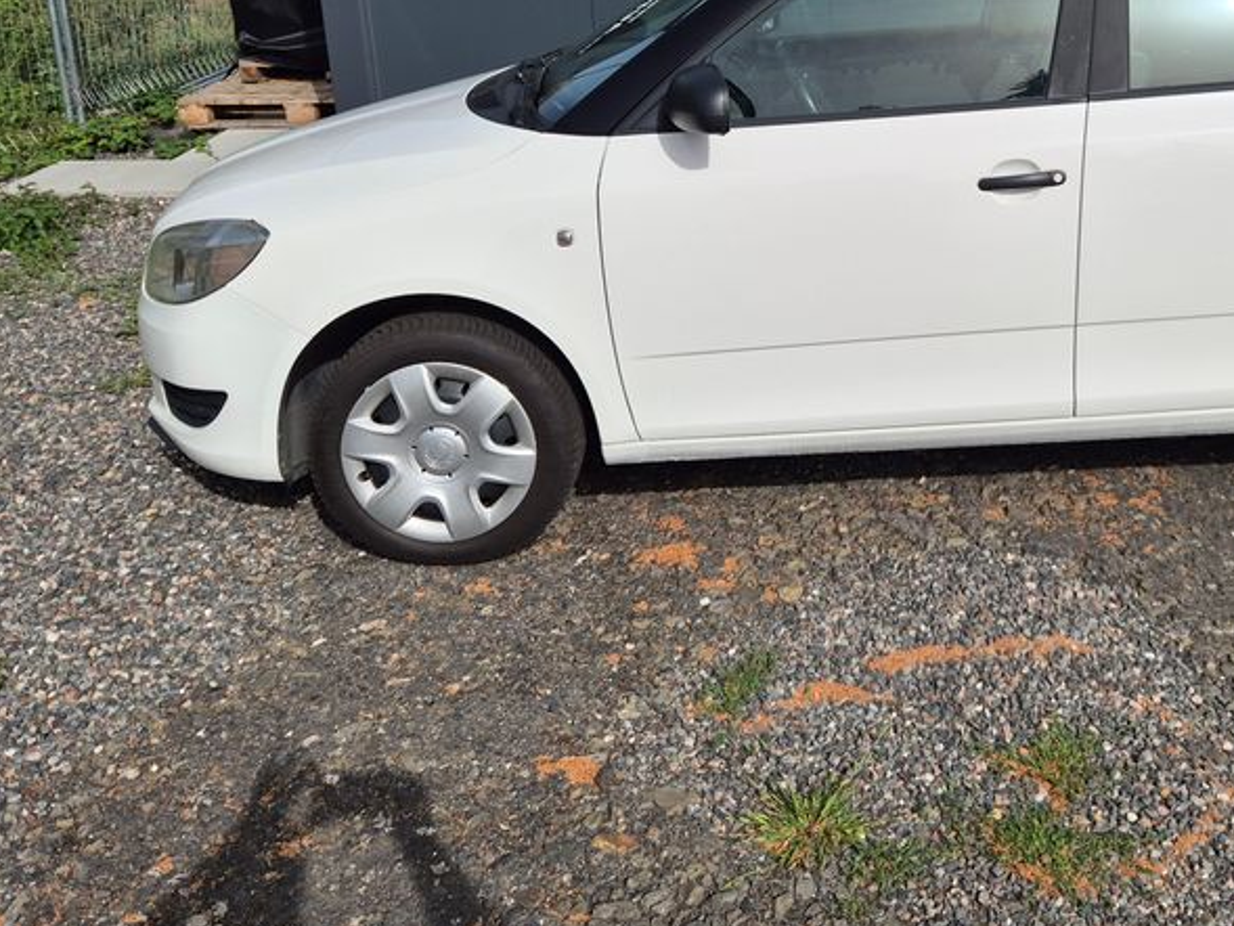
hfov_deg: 45.2
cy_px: 151
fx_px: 1426
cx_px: 926
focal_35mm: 40
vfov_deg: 34.6
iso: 25
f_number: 1.8
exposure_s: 1/2920
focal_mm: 5.4
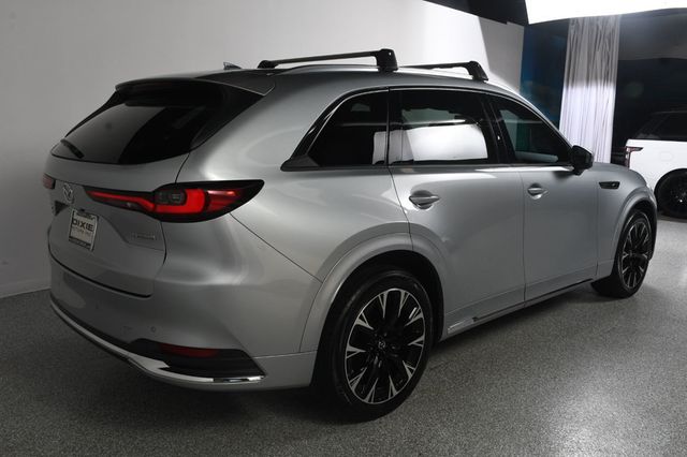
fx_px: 629
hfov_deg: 57.2
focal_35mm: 33
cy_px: 228
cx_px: 344
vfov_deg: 39.9
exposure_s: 1/160
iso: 100
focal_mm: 22
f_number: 11
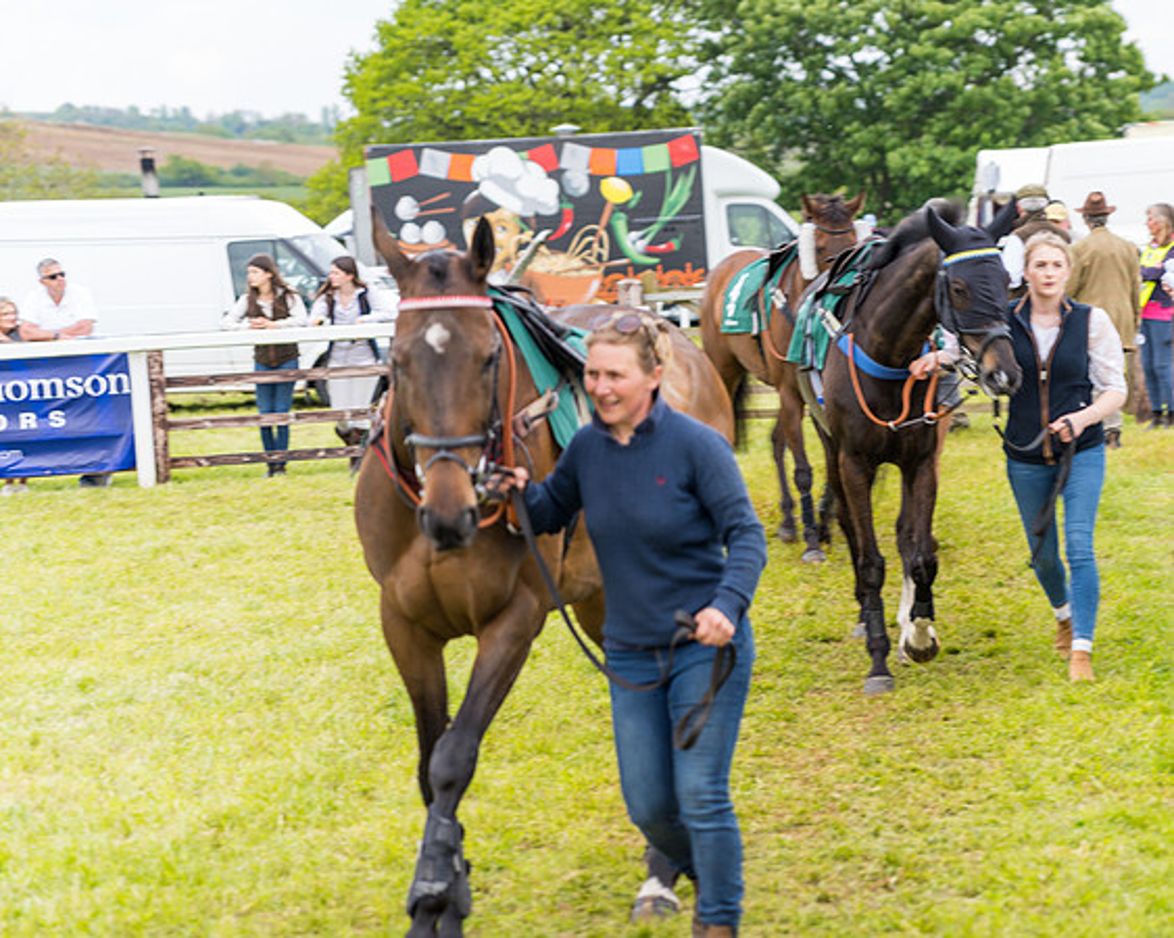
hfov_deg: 16.0
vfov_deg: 12.8
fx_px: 4178
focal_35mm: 120
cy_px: 472
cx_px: 675
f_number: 4
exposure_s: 1/100
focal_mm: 105
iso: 50
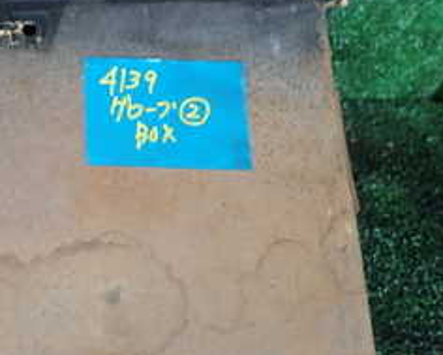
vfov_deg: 24.6
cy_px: 156
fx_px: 813
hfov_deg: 28.7
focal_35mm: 62
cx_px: 8
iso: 100
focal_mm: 4.5
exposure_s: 1/80
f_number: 2
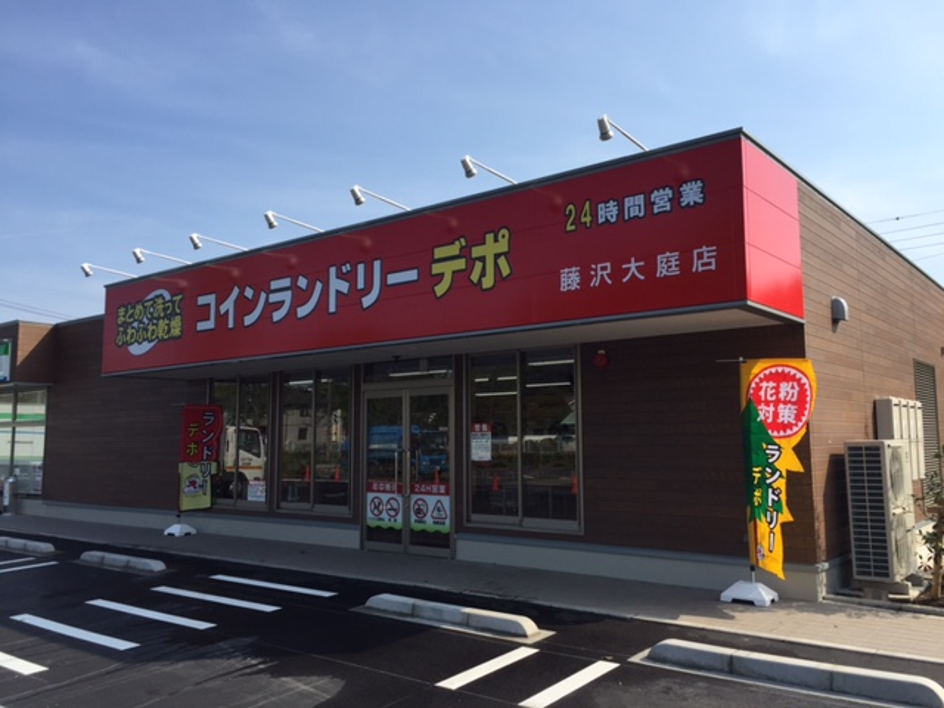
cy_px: 354
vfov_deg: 48.2
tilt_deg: +5.8
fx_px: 791
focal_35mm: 29
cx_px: 472
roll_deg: -0.4
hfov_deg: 61.7
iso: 32
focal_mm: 4.15
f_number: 2.2
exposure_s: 1/1364
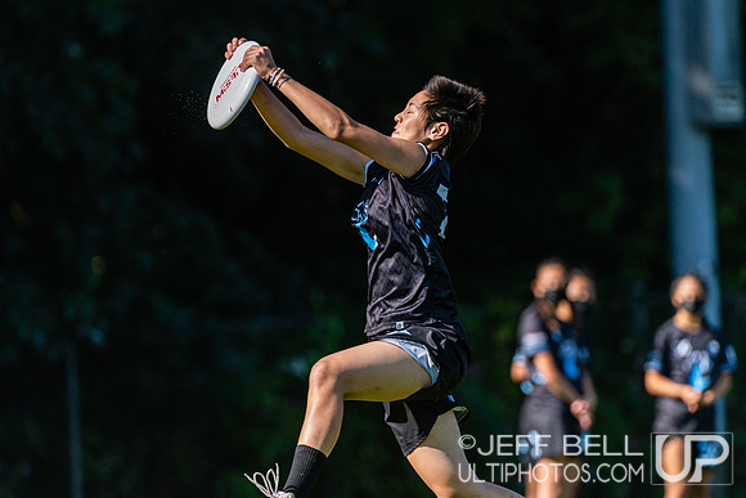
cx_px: 373
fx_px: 10881
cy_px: 249
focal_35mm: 525
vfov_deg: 2.6
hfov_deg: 3.9
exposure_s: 1/1600
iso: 100
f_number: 4
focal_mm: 350
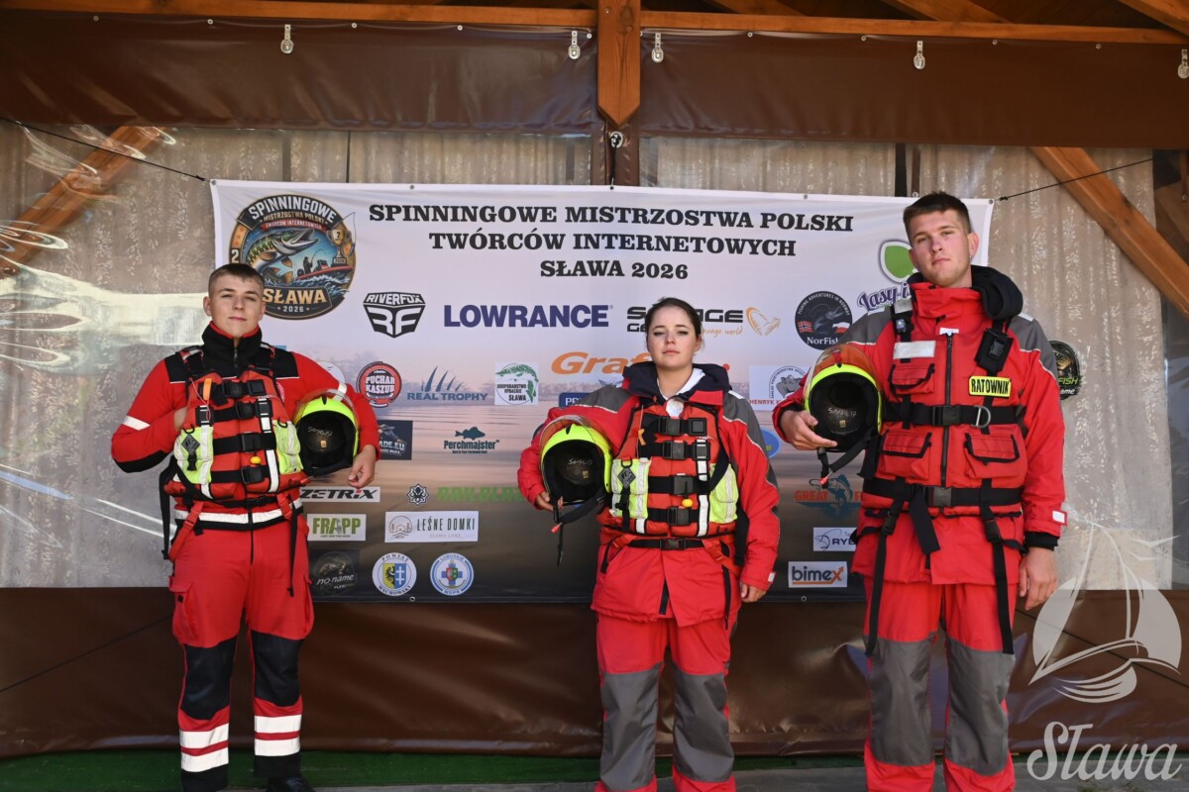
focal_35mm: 36
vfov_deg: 36.9
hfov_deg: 53.1
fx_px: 1189
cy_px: 396
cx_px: 594
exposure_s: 1/250
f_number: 4.5
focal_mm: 24
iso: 200
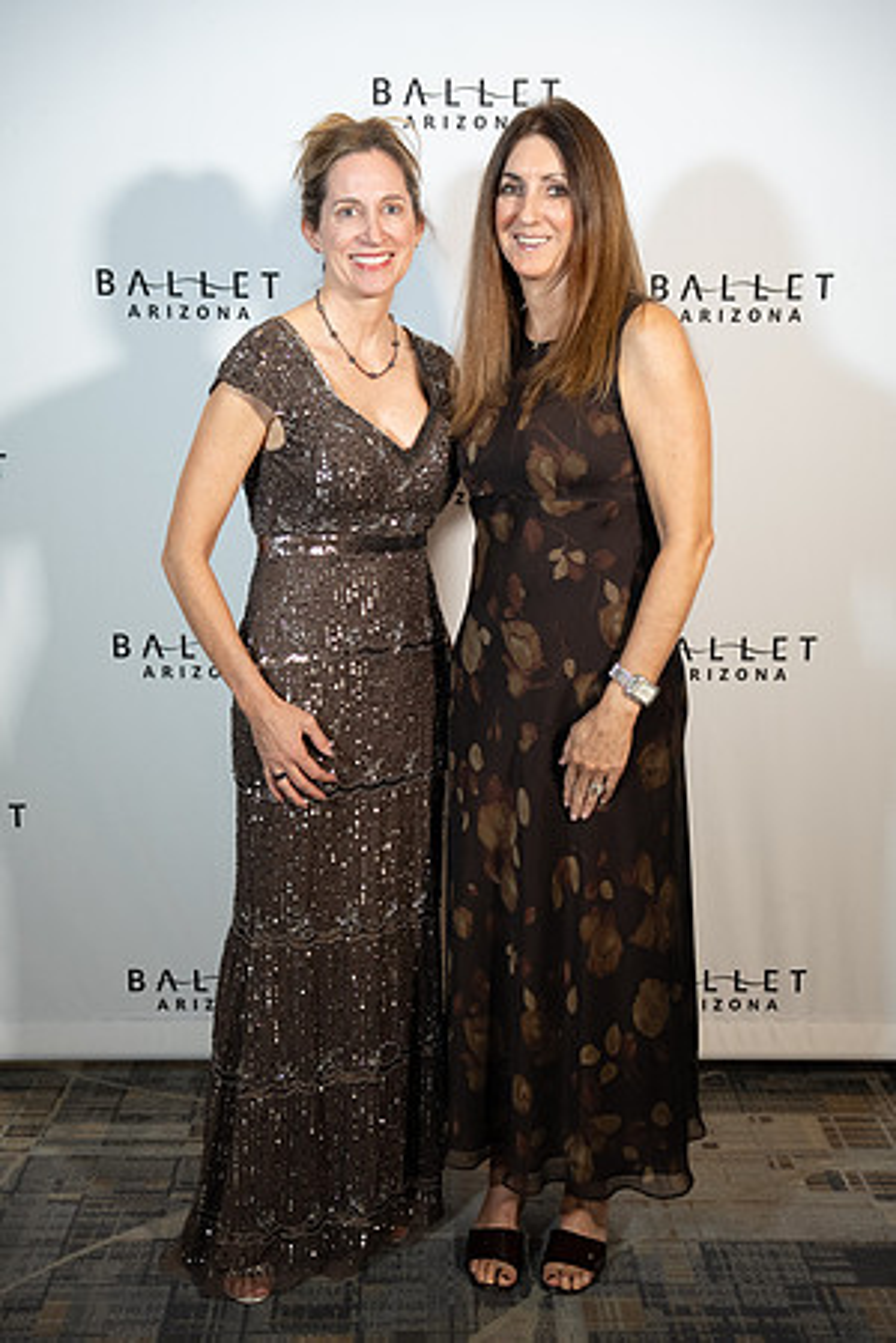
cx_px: 448
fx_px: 1762
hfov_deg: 28.5
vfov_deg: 41.8
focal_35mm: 47
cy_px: 672
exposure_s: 1/200
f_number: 2.8
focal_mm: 47.2
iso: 1600
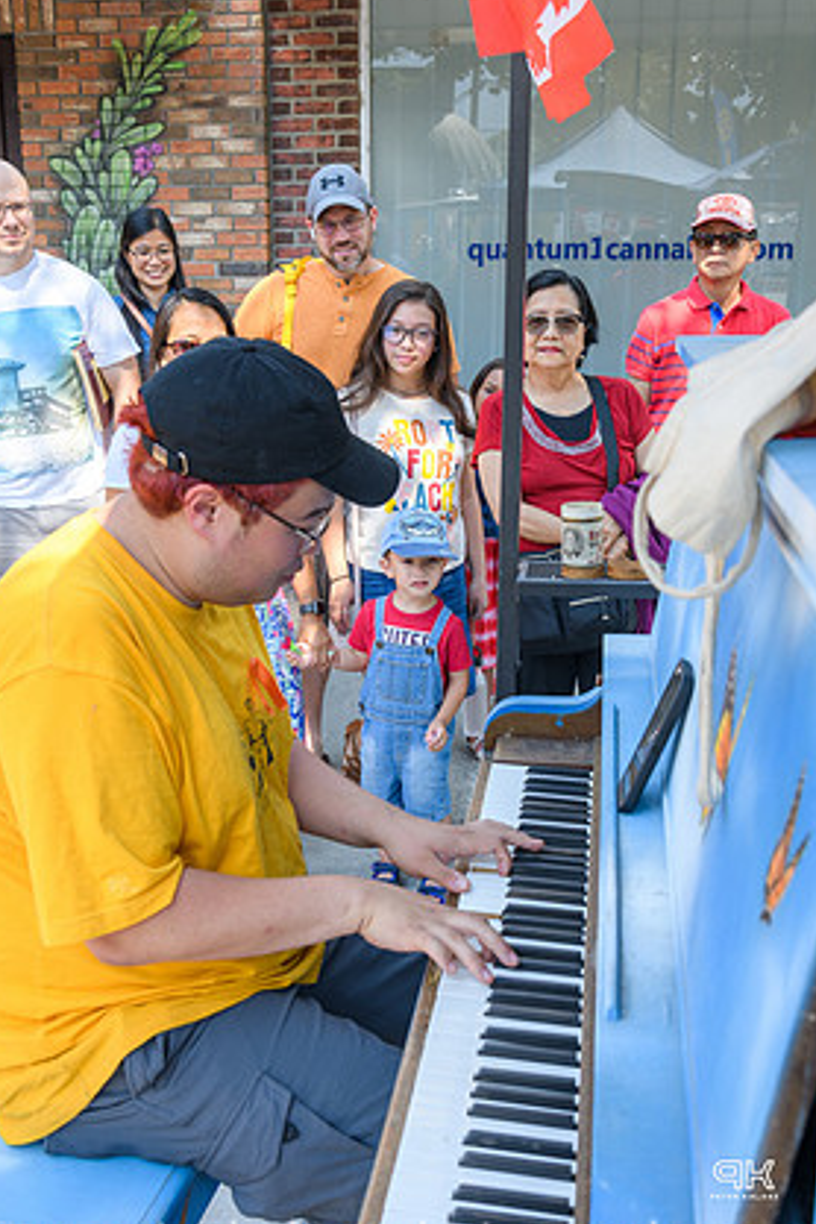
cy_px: 613
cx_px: 399
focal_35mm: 41
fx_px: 1394
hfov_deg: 32.6
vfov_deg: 47.4
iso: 450
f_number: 8
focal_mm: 38
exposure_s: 1/200
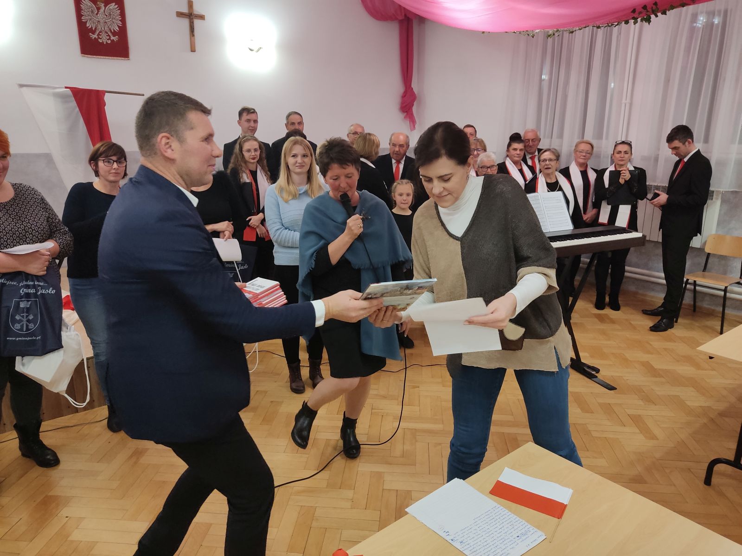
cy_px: 278
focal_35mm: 25
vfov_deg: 54.9
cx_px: 371
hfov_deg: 69.4
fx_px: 536
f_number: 1.79
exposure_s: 1/125
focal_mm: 4.71
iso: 637
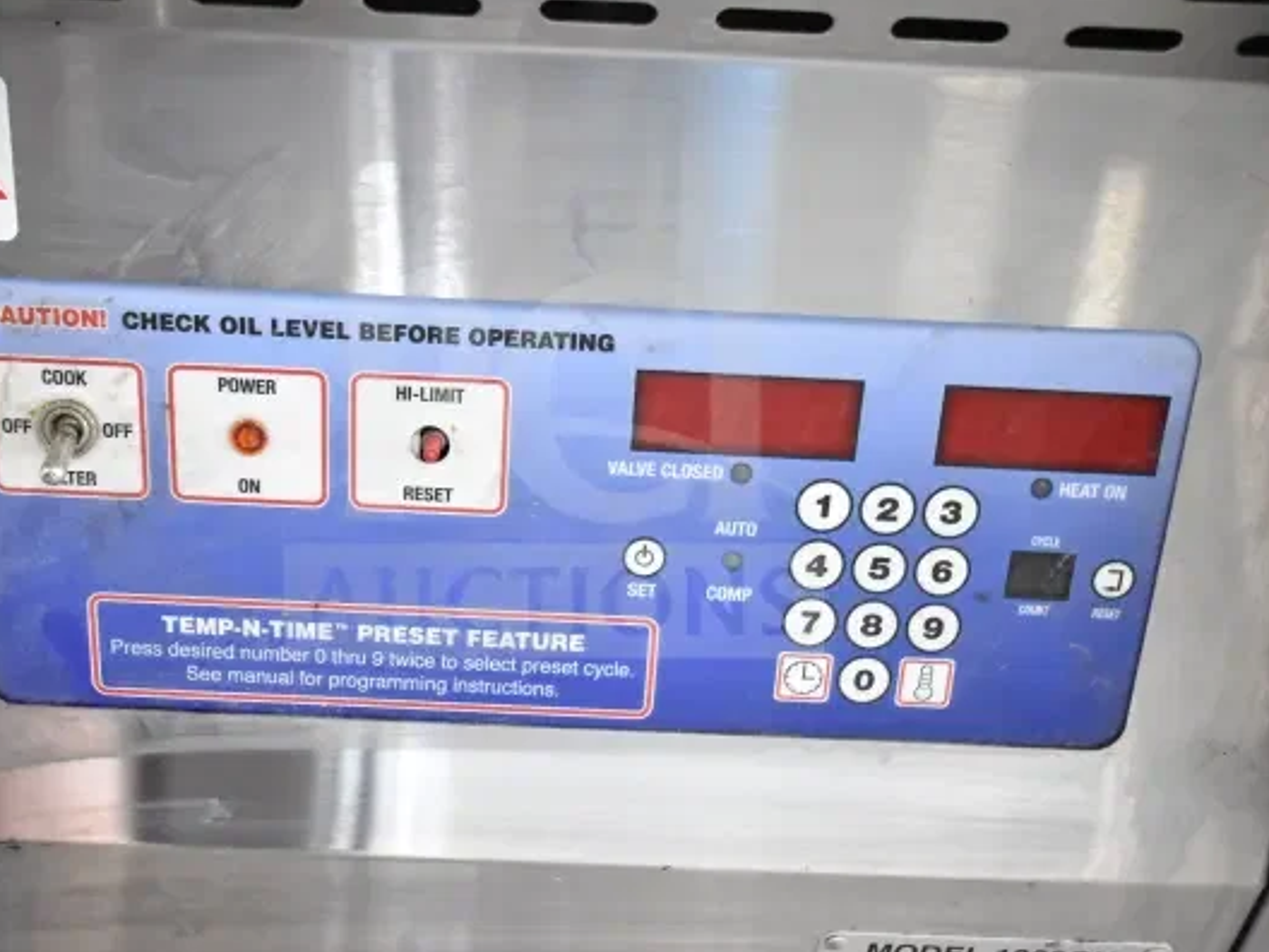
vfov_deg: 36.0
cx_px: 553
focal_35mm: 40
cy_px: 468
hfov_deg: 46.7
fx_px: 1466
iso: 3200
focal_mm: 24
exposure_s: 1/40
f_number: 3.8
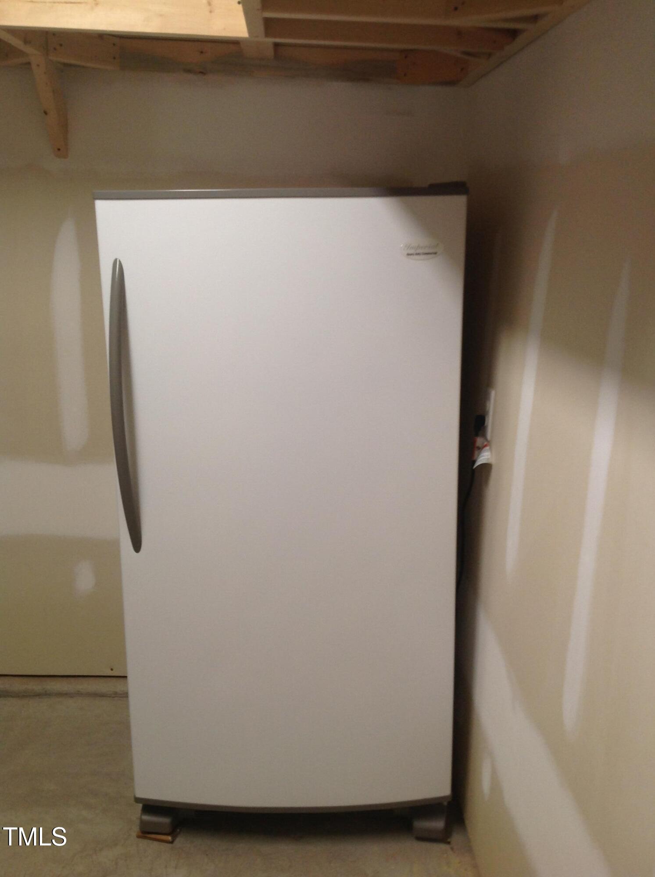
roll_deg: -2.7
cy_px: 438
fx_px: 886
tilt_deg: -11.2
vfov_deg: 52.7
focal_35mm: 35
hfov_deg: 40.6
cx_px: 328
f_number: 2.4
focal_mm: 4.28
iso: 80
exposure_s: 1/15
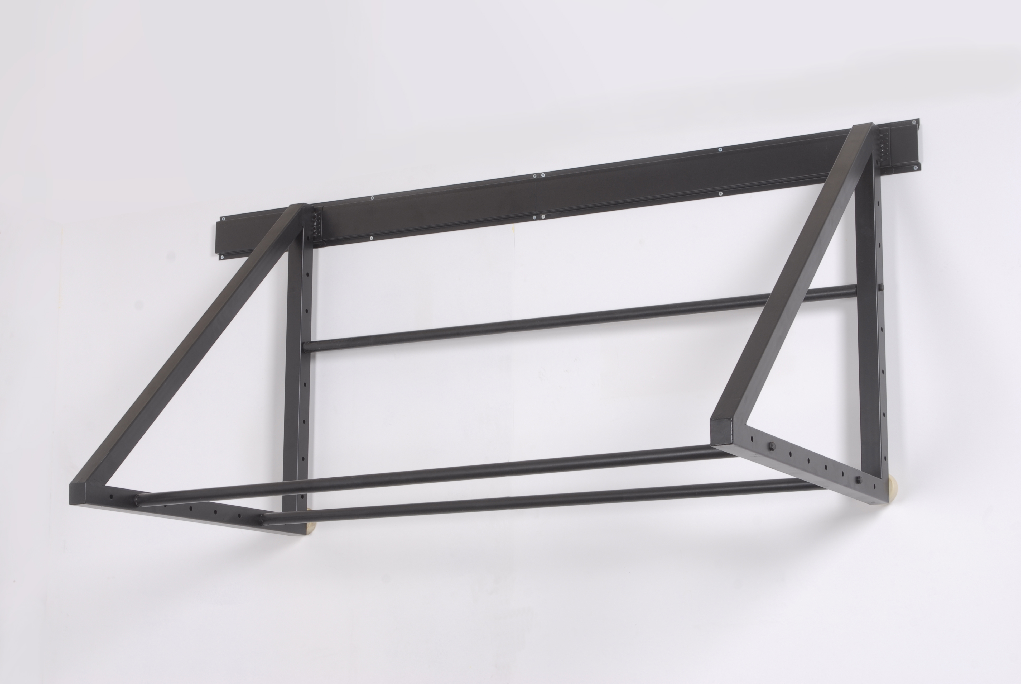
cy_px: 342
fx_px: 2044
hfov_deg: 28.0
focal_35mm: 72
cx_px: 510
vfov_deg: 19.0
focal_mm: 48
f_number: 14
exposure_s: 1/200
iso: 100
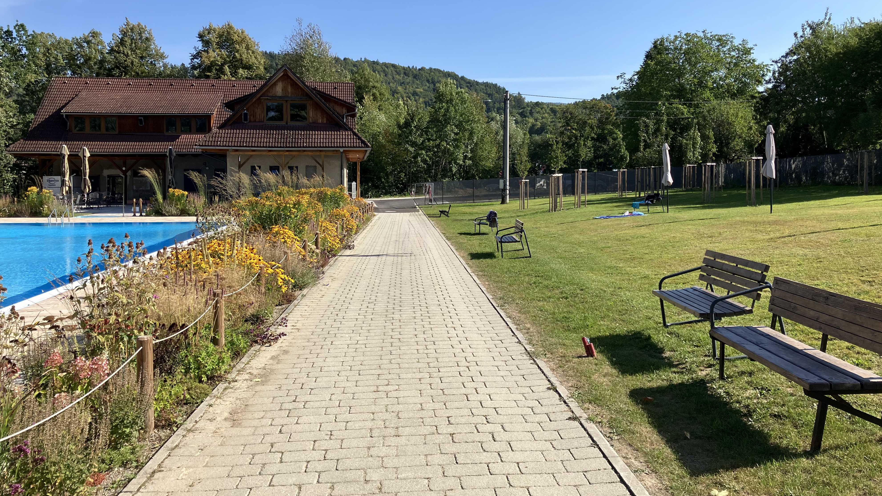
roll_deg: -0.6
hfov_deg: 62.6
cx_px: 445
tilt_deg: -1.5
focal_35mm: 31
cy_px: 210
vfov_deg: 37.7
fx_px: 725
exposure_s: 1/1736
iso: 32
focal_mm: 3.99
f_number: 1.8
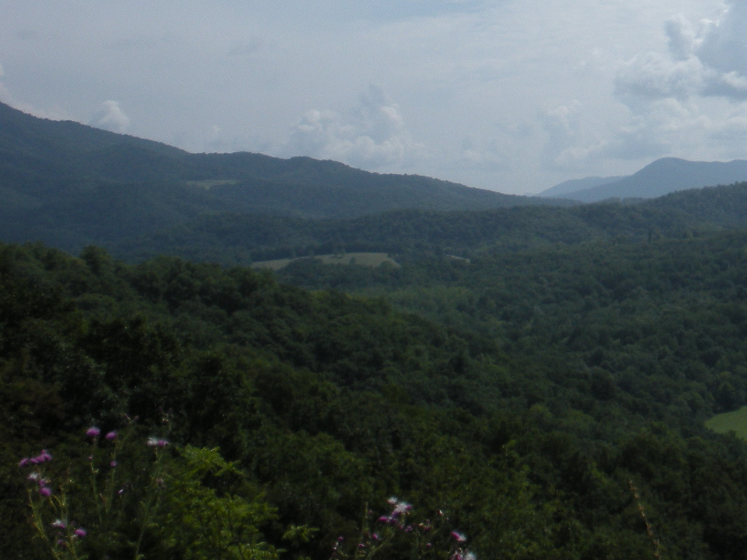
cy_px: -36
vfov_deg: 17.1
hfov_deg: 21.8
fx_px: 1813
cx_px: 868
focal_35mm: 84
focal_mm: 6.3
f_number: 5.6
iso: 64
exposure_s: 1/675
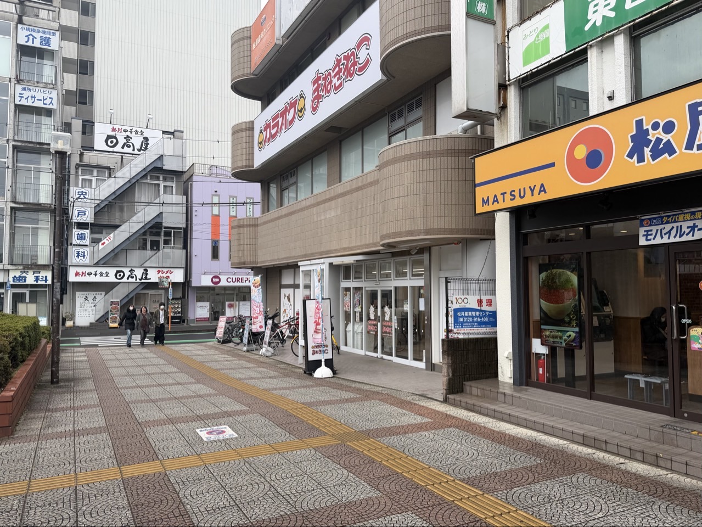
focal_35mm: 24
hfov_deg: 71.6
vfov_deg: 56.8
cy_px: 264
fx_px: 487
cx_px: 351
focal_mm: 6.76
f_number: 1.78
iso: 80
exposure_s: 1/1046
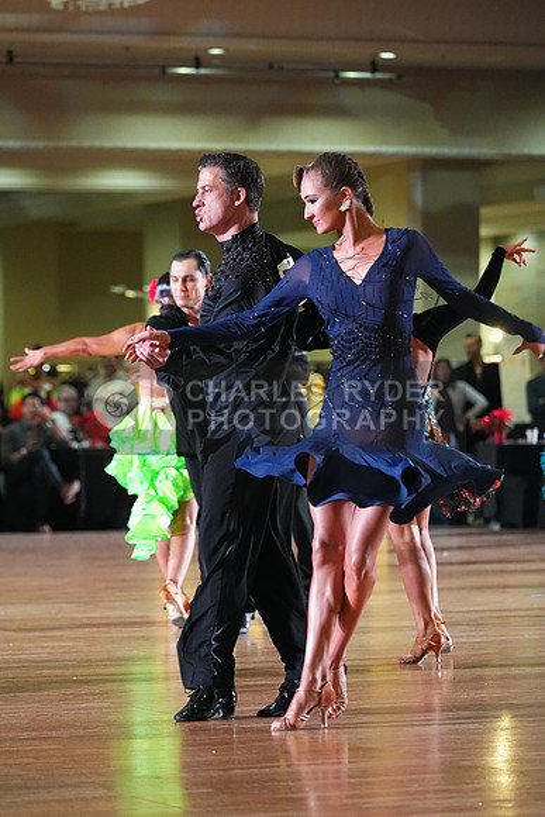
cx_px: 272
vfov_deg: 12.5
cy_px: 408
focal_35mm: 164
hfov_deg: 8.4
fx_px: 3722
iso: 8000
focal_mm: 164
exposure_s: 1/400
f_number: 4.5
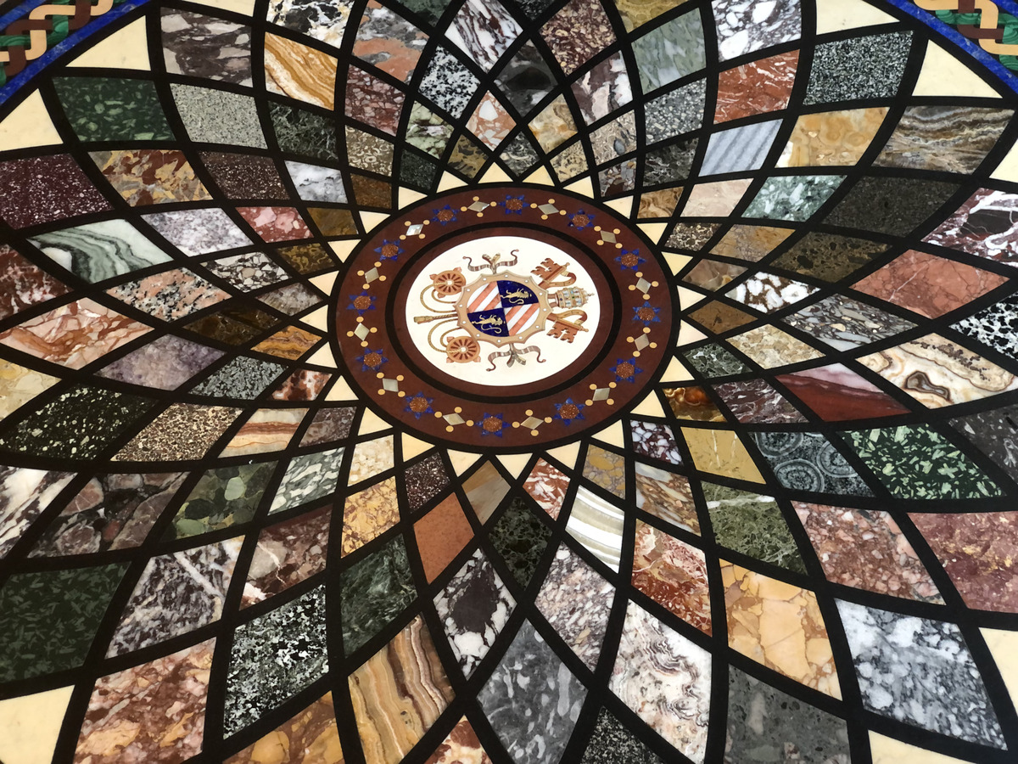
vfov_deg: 28.0
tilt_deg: -52.6
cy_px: 382
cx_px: 509
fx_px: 1529
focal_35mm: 52
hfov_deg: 36.8
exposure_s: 1/17
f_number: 2.4
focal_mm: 6
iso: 160
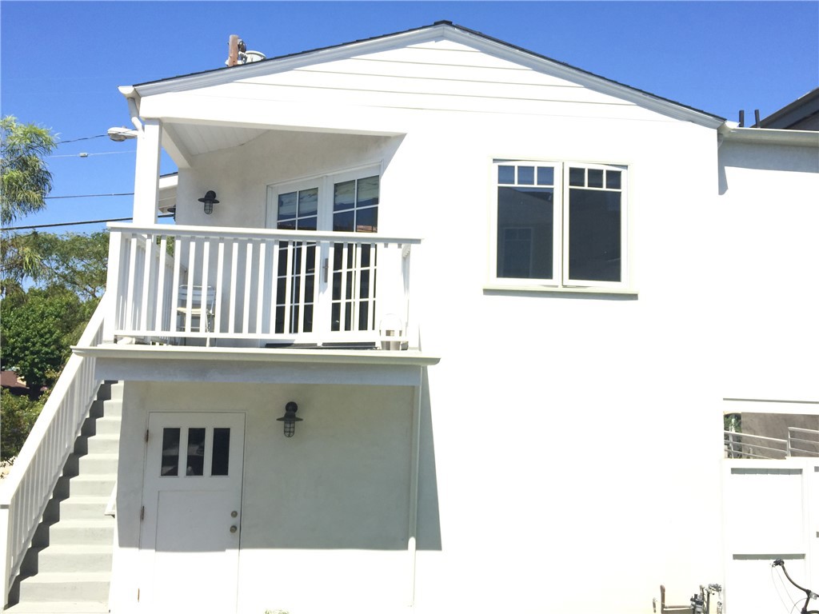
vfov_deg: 48.2
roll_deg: -1.6
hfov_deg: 61.7
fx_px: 686
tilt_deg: +4.0
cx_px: 410
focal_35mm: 29
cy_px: 307
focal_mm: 4.15
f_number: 2.2
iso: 32
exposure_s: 1/1980
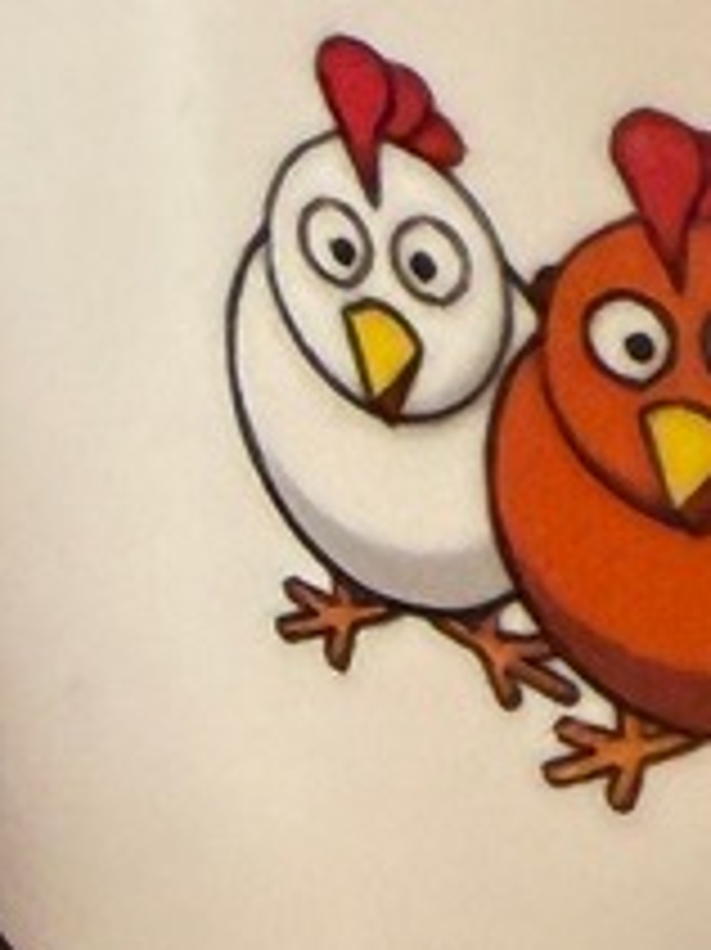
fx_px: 4989
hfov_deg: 7.7
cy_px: -1009
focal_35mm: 182
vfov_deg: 10.0
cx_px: 1539
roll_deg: -0.6
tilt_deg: -25.3
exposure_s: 1/50
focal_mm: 2.22
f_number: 2.2
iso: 160
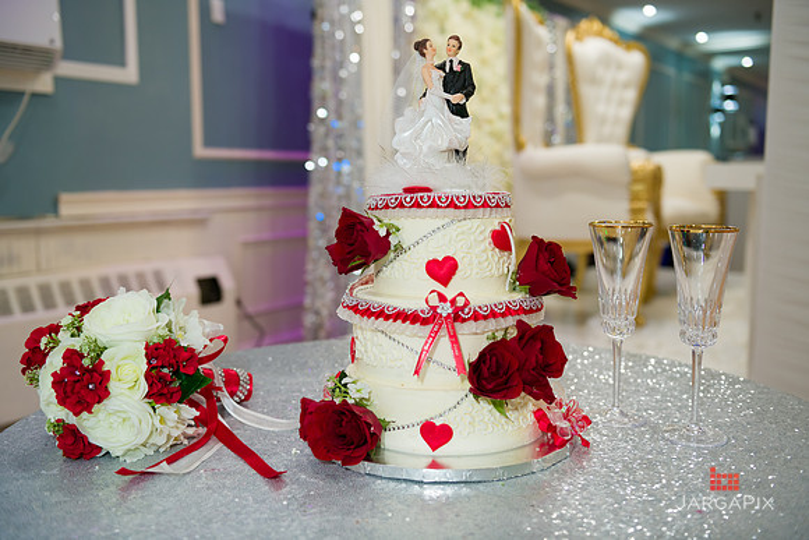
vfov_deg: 37.9
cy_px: 270
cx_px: 404
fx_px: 787
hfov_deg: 54.4
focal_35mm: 35
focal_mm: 35
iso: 400
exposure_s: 1/125
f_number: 3.2
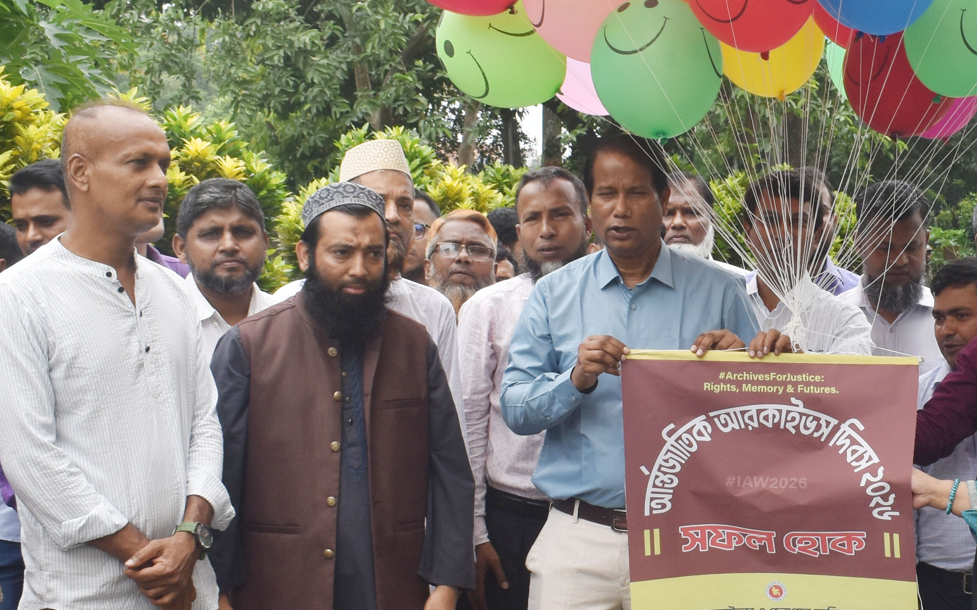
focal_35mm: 79
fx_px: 2110
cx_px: 896
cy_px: 445
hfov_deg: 25.2
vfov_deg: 16.4
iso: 320
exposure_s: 1/250
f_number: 8
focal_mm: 21
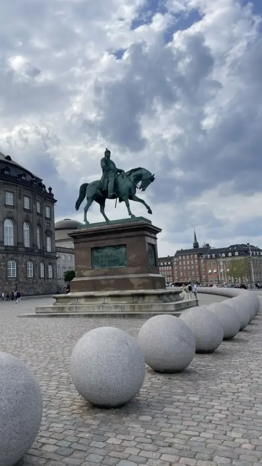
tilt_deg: +8.2
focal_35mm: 29
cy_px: 237
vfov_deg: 66.1
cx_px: 84
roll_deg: +3.5
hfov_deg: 39.6
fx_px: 358
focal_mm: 4.2
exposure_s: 1/4000
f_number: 1.6
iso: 32
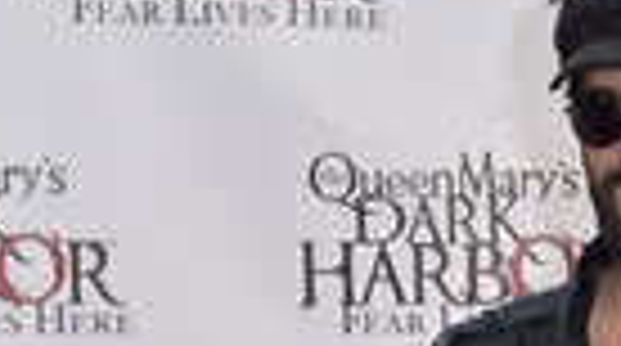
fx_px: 2252
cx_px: 806
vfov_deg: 8.7
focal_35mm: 137
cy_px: 467
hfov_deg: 15.0
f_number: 5.6
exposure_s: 1/250
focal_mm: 40
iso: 250
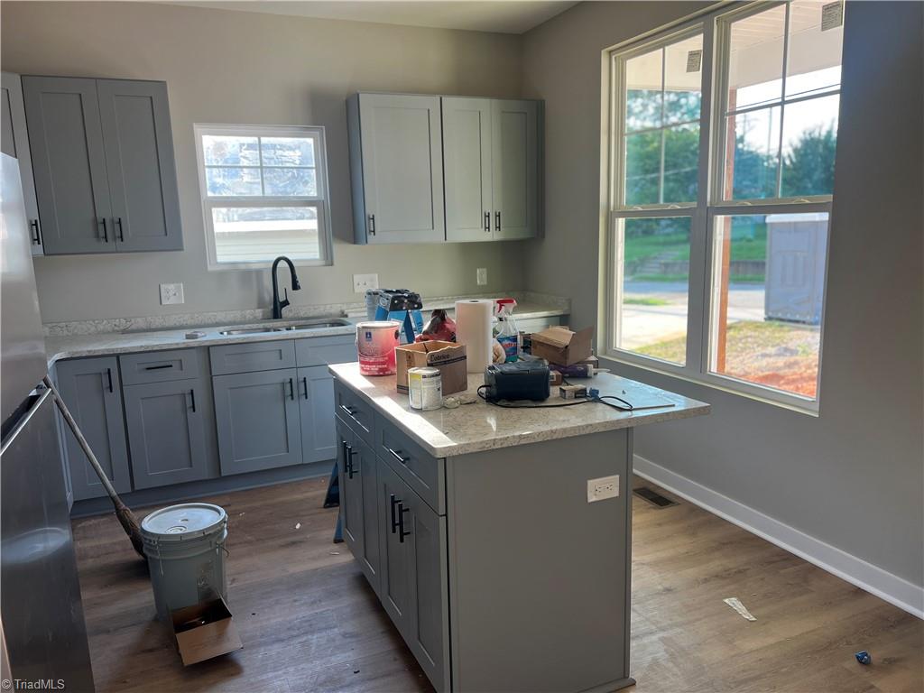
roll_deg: +1.9
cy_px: 346
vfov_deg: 53.1
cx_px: 462
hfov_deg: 67.3
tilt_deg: -11.0
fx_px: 694
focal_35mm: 26
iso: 40
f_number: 1.5
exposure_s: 1/121
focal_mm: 5.7
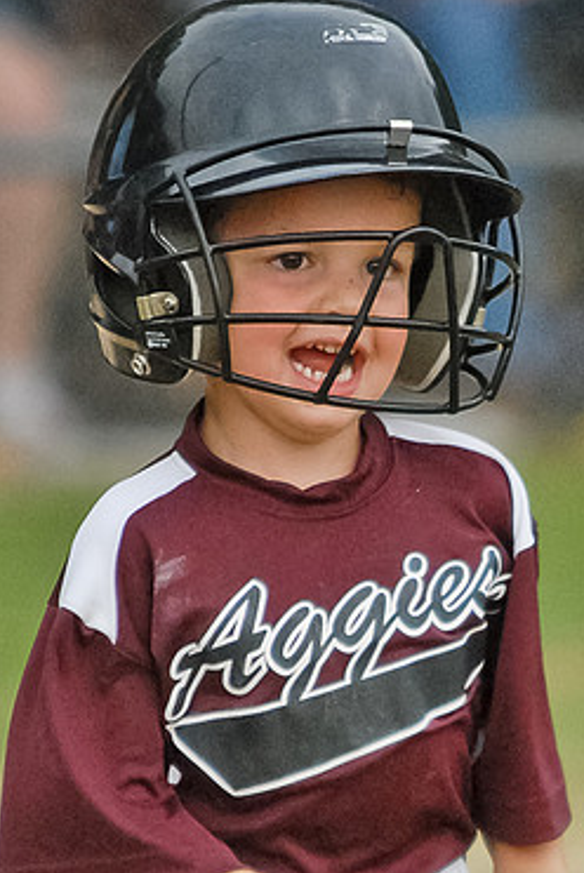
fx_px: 8840
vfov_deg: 5.7
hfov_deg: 3.8
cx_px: 317
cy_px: 485
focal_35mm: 364
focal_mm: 200
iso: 1000
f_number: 2.8
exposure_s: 1/5000
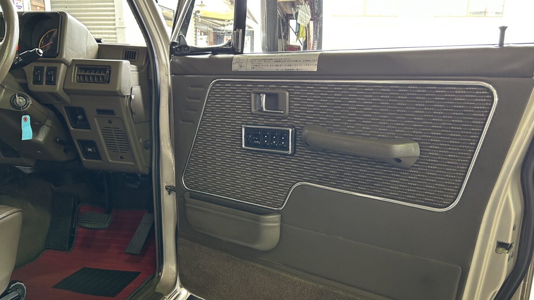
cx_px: 272
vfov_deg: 37.4
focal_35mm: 31
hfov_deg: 62.6
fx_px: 439
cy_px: 195
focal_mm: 5.7
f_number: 1.5
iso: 160
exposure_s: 1/60
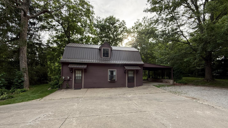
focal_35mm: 16
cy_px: 73
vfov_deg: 66.8
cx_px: 118
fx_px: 97
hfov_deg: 99.3
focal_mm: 2.22
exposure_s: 1/307
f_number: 2.2
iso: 64
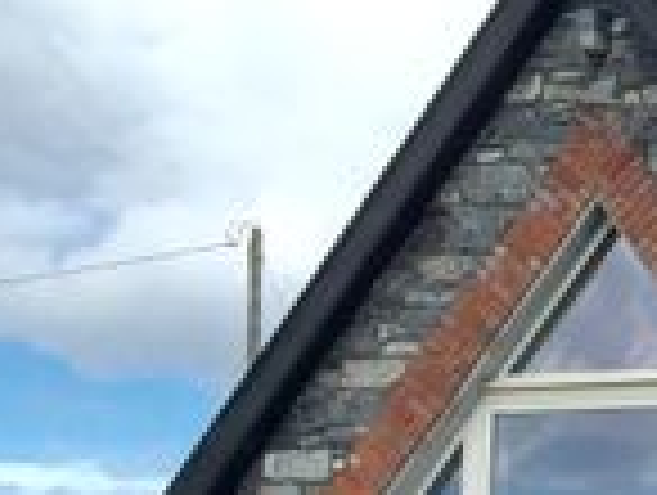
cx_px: 1323
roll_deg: -1.6
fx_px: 2262
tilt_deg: +4.4
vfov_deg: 12.1
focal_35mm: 119
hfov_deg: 13.9
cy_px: 634
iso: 32
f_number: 2.2
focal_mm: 4.15
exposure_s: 1/1980
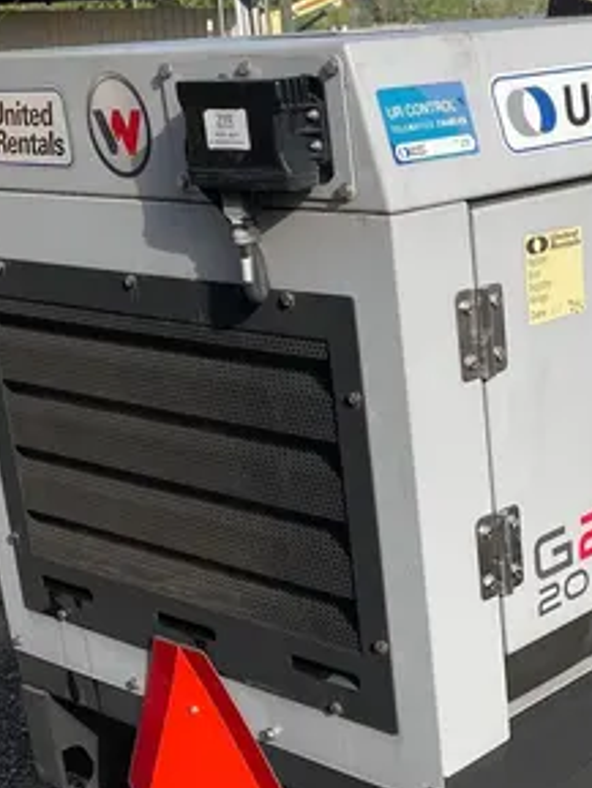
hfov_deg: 21.6
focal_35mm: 66
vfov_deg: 29.2
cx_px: 576
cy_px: 506
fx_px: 1504
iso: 50
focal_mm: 4.2
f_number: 1.6
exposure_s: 1/4000
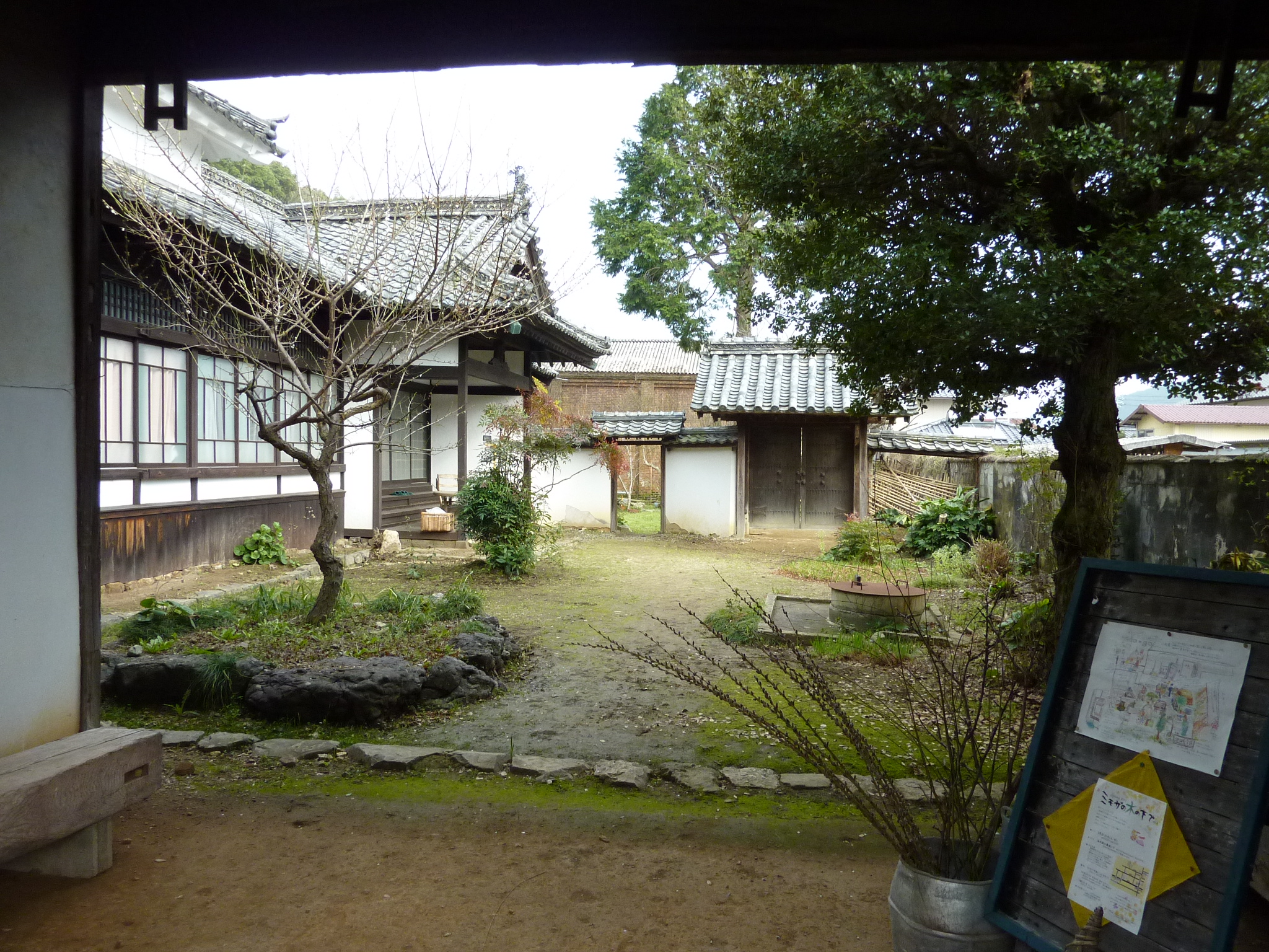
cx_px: 634
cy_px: 476
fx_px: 916
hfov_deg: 69.4
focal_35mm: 25
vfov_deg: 54.9
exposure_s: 1/250
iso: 200
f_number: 3.5
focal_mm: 4.1
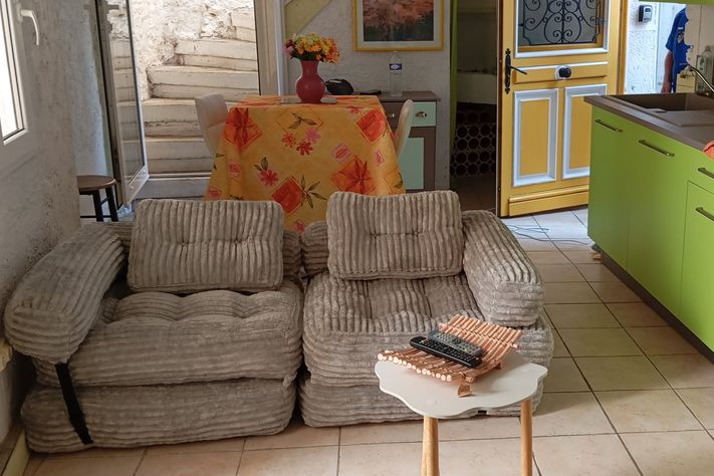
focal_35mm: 41
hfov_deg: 47.1
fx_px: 813
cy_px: 186
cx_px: 438
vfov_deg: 32.5
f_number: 1.8
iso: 817
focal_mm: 4.22
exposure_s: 1/33.3
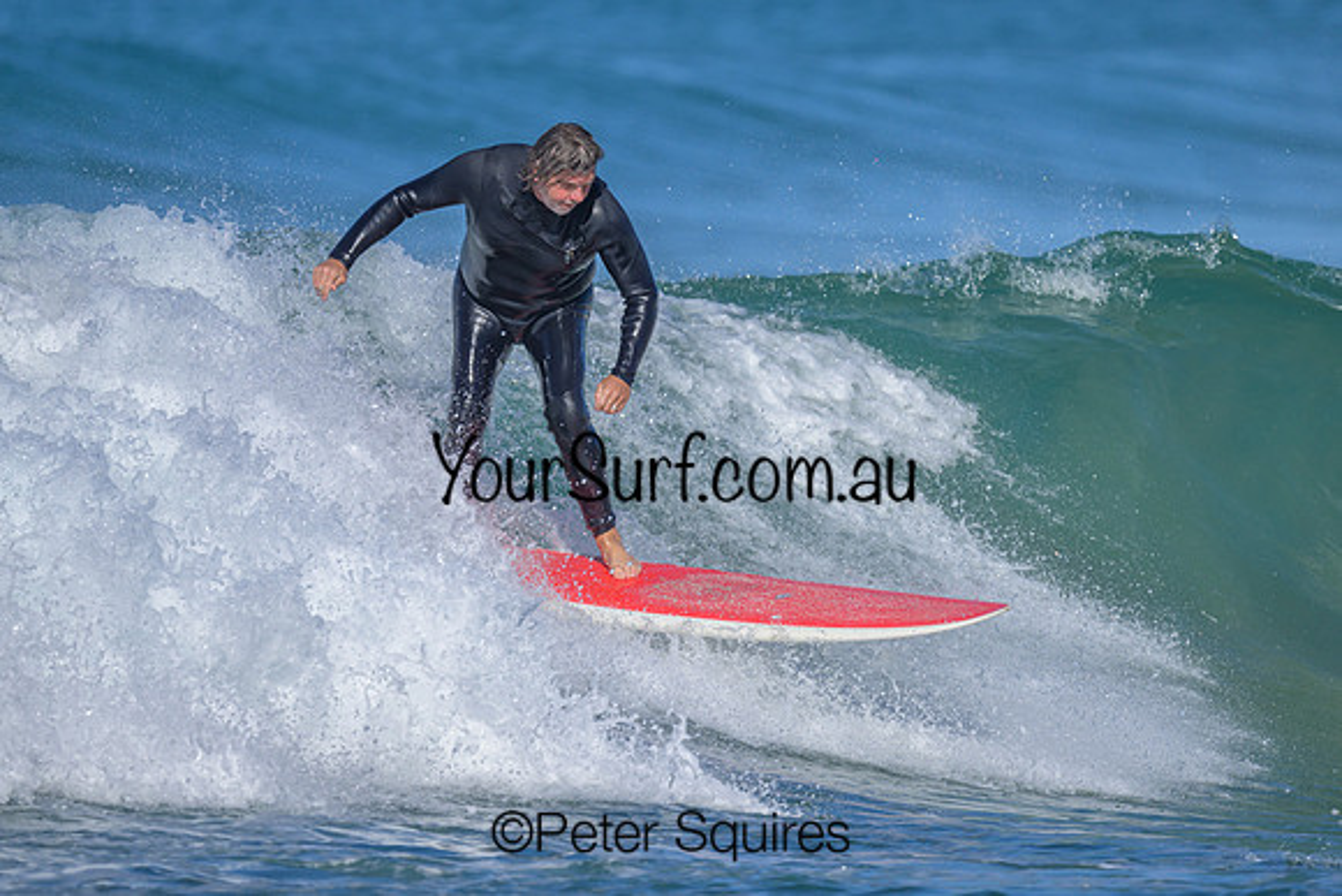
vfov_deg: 1.6
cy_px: 420
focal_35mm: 864
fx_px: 32197
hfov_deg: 2.4
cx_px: 708
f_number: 6.3
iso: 220
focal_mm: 800
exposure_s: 1/2000
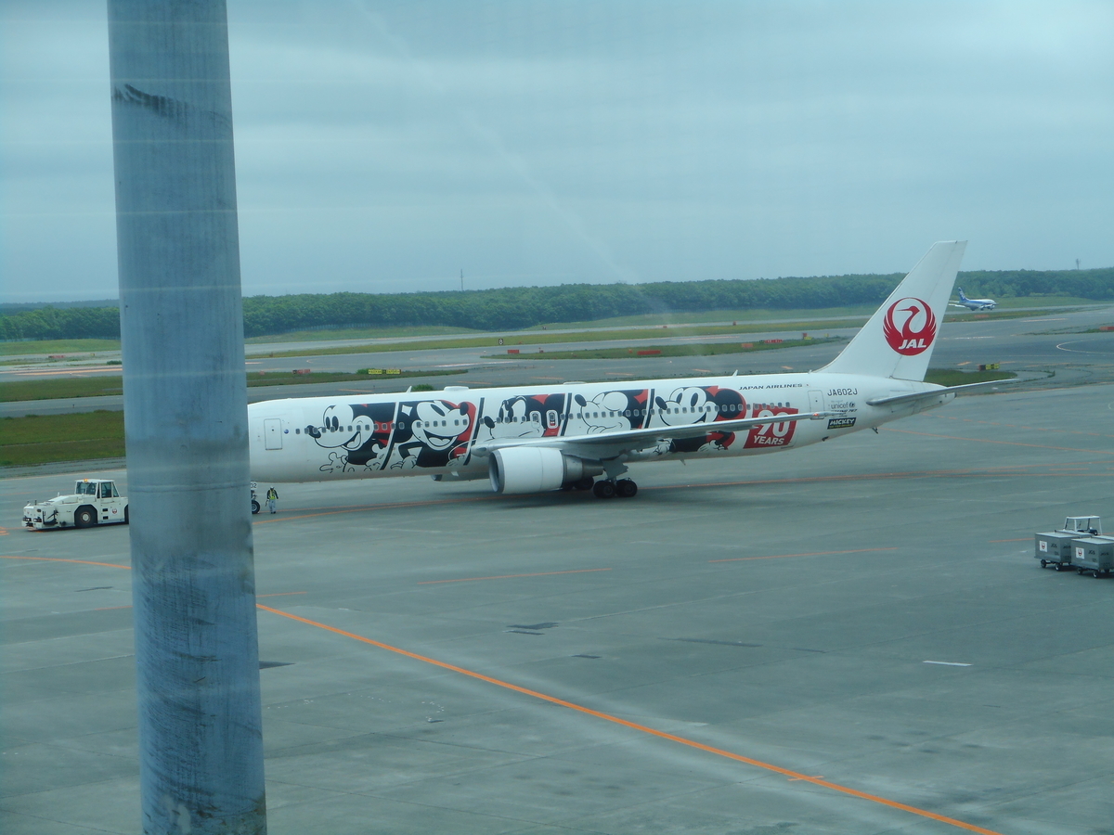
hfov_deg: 22.0
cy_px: 418
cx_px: 557
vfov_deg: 16.6
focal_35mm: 89
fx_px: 2864
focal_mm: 15.9
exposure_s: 1/250
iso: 80
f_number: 5.6
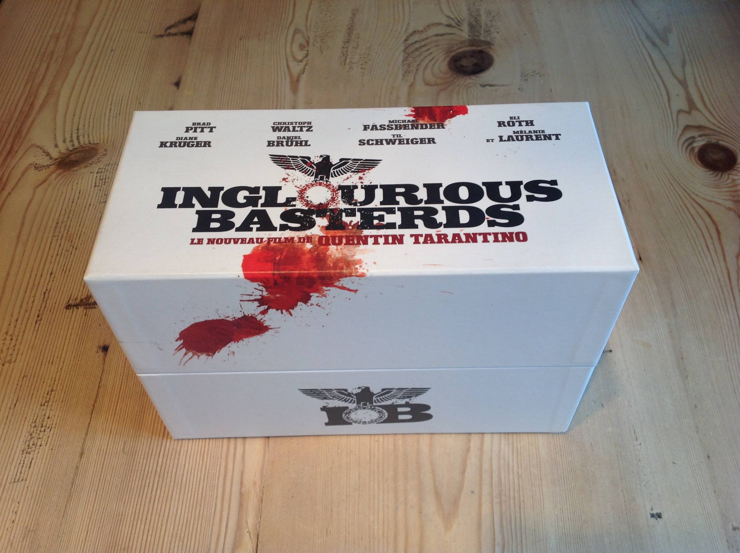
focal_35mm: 35
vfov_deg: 40.6
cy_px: 276
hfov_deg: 52.7
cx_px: 370
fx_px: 747
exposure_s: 1/40
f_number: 2.4
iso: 64
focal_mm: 4.28
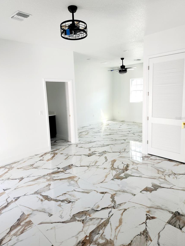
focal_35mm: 24
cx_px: 94
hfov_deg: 56.8
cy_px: 118
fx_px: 171
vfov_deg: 71.6
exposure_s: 1/60.2
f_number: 1.8
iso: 40
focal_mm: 6.4
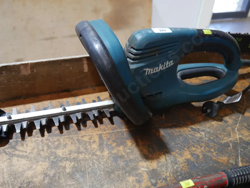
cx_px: 125
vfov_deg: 44.2
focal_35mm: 32
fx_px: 231
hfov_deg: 56.8
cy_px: 94
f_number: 3.6
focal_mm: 16
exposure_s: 1/60
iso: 640
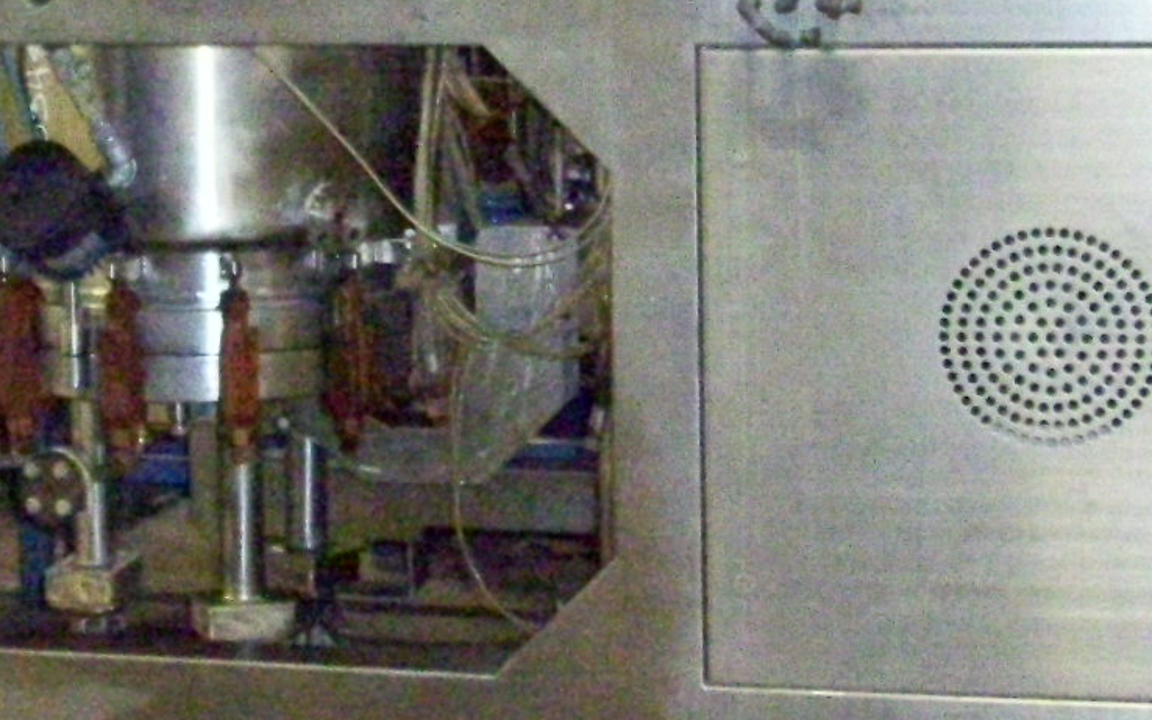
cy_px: -92
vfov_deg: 12.8
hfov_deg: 20.8
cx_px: 448
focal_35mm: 100
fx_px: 3139
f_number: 2.9
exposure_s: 1/40
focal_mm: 5.7
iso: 1250
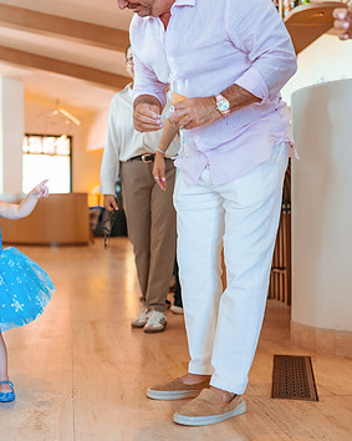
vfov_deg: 32.5
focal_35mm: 58
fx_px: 756
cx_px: 52
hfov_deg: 25.6
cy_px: 223
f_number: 1.8
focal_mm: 35
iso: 1600
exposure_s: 1/400
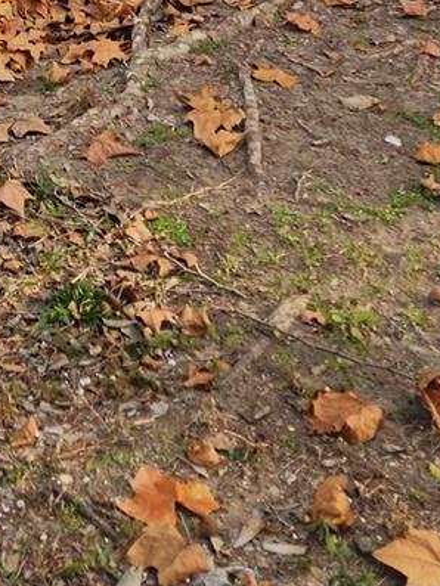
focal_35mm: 89
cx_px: -18
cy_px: -379
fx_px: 1508
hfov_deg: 16.2
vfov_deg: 18.5
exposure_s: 1/315
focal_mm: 6.4
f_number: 1.8
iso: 12
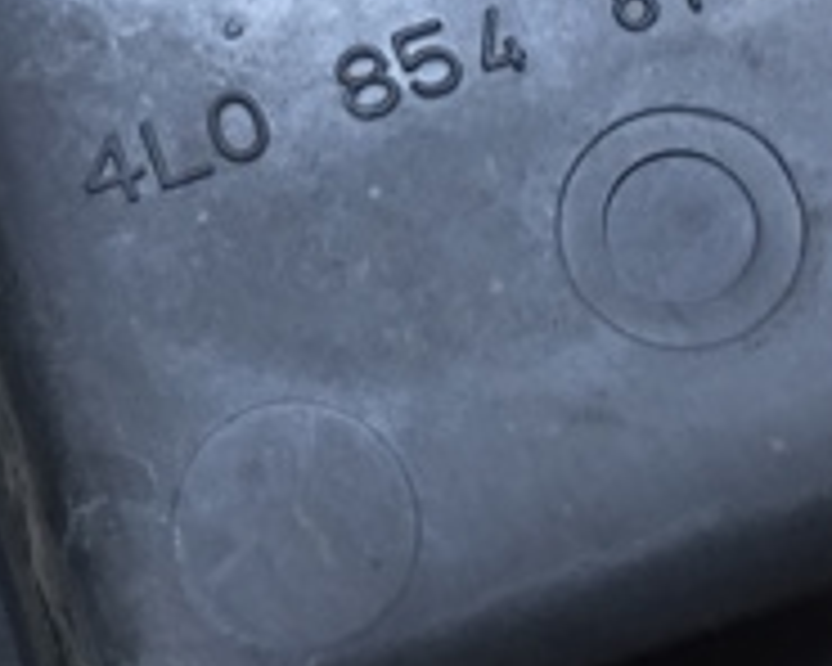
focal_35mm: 98
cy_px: 36
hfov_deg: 19.4
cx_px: 180
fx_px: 2413
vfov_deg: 15.5
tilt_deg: -47.4
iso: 100
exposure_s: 1/33
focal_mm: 4.15
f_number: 2.2
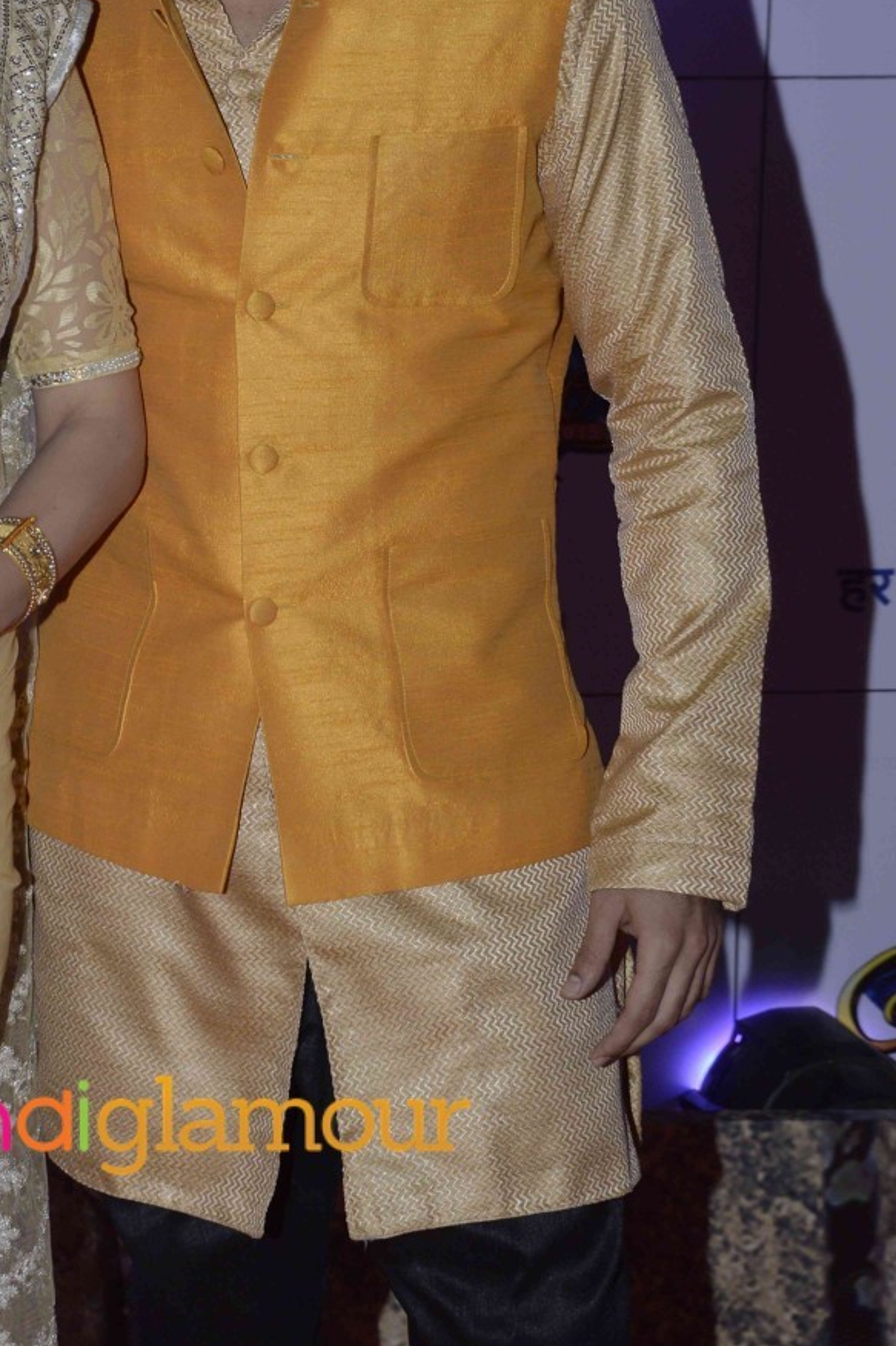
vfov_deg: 17.6
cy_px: 432
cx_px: 129
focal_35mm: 116
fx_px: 4330
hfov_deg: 11.8
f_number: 7.1
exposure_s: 1/200
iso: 400
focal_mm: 45
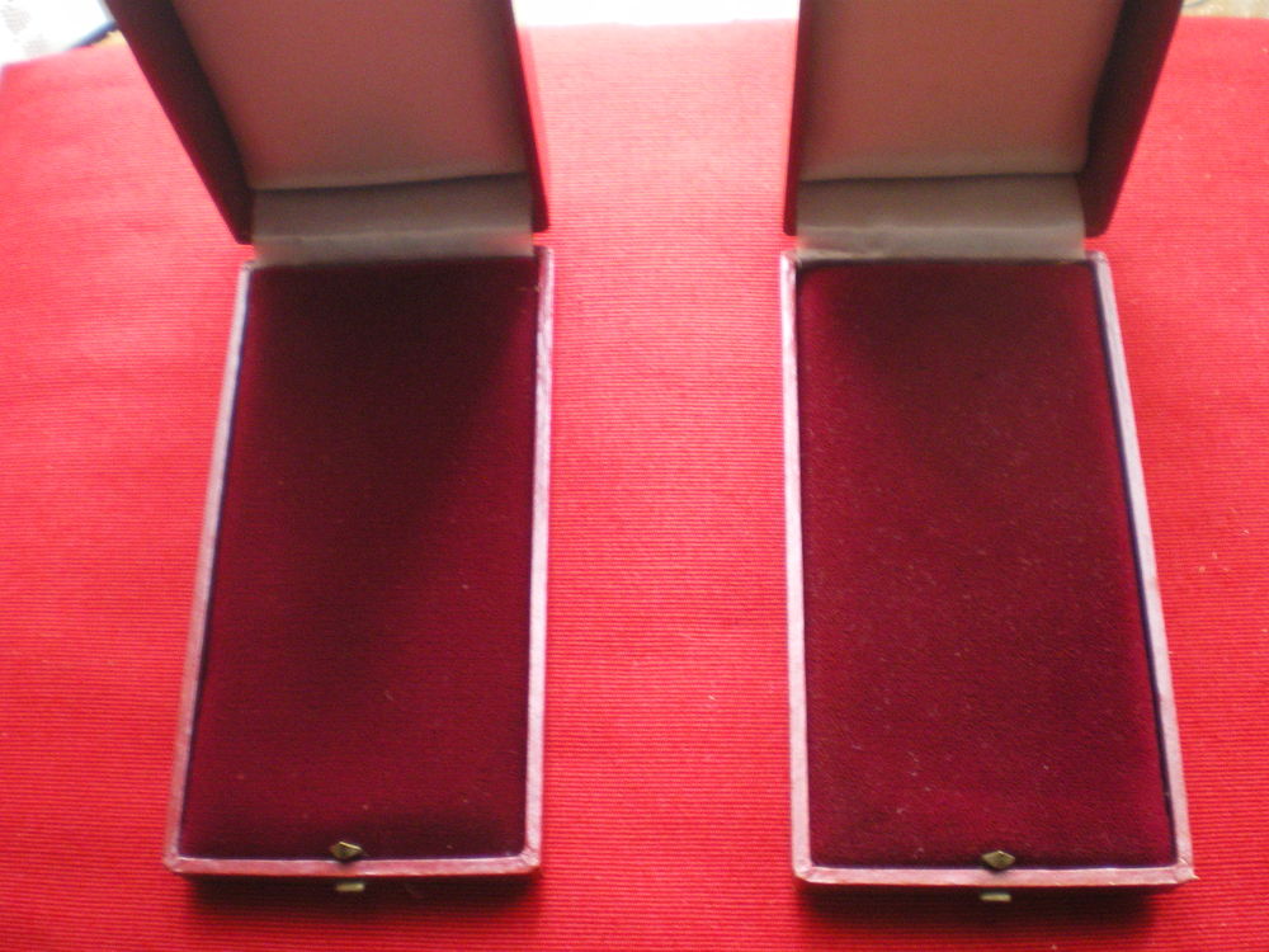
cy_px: 476
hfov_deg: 49.0
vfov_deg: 37.7
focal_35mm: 38
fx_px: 1393
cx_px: 634
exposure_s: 1/10
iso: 400
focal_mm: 6.3
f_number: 3.1
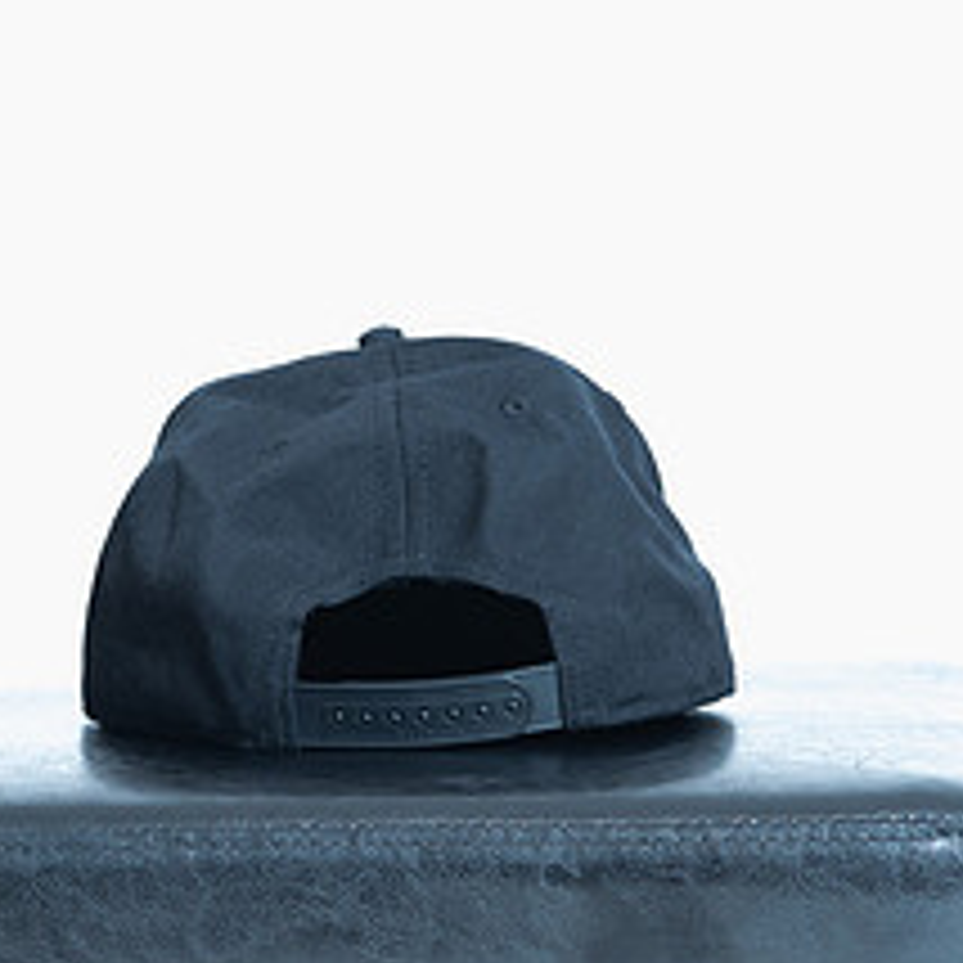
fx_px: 8687
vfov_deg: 6.3
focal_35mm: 276
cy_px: 738
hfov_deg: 6.3
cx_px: 405
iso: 2500
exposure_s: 1/125
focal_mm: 120
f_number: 5.6
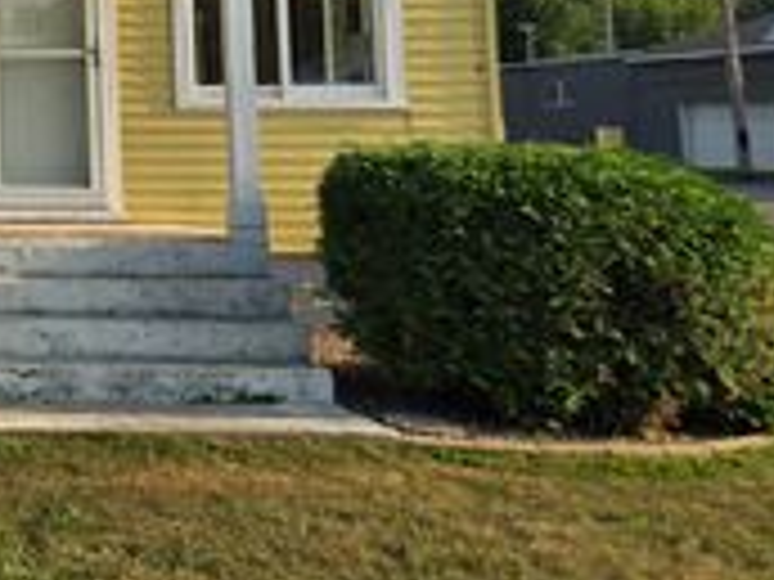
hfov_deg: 24.1
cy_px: -11
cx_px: -315
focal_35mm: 67
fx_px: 1498
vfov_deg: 21.1
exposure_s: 1/465
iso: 12
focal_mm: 6.3
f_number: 1.7
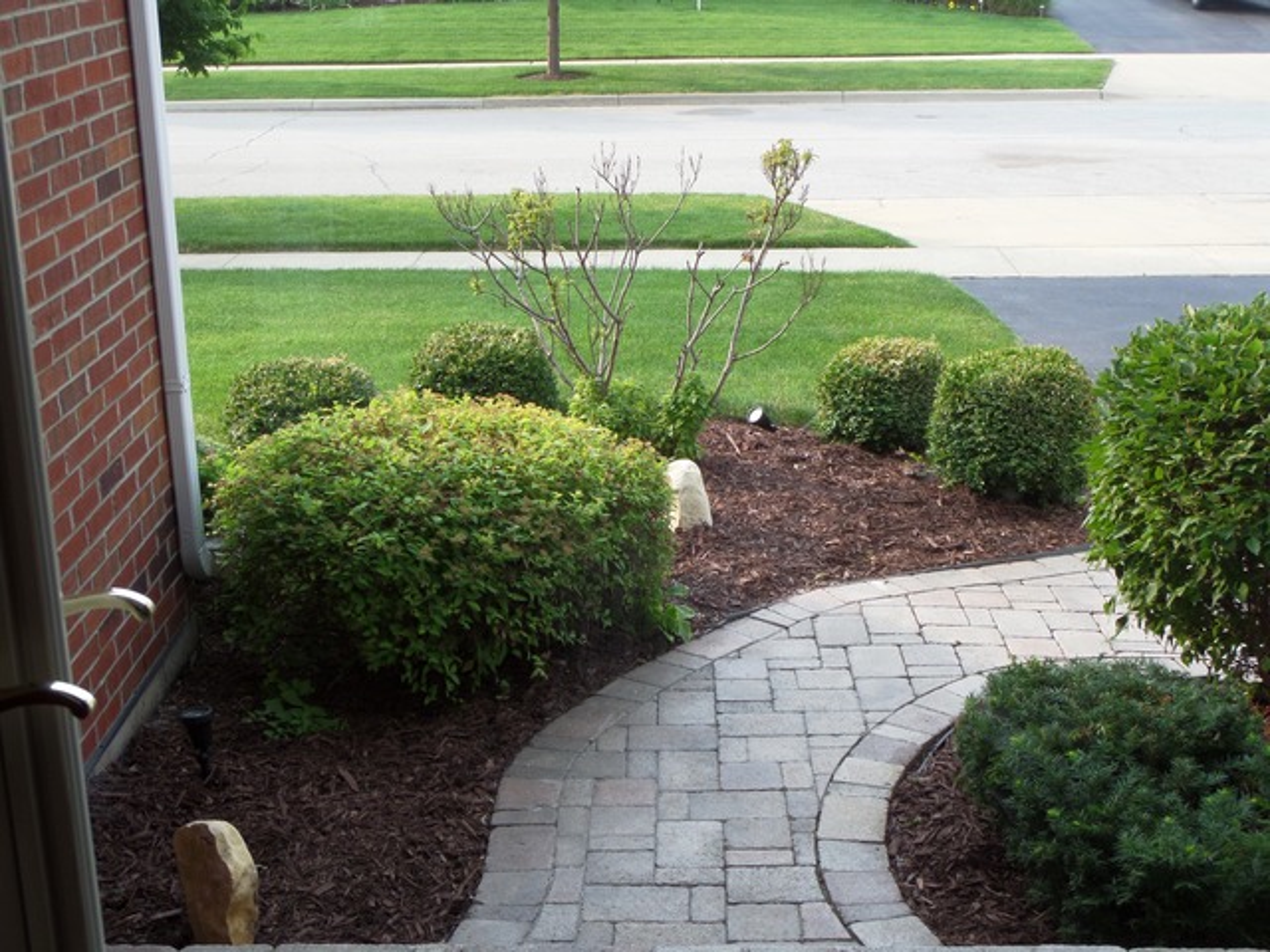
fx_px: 1944
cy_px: 476
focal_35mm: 53
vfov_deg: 27.5
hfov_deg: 36.2
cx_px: 635
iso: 100
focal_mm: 8.7
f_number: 3.8
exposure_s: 1/125
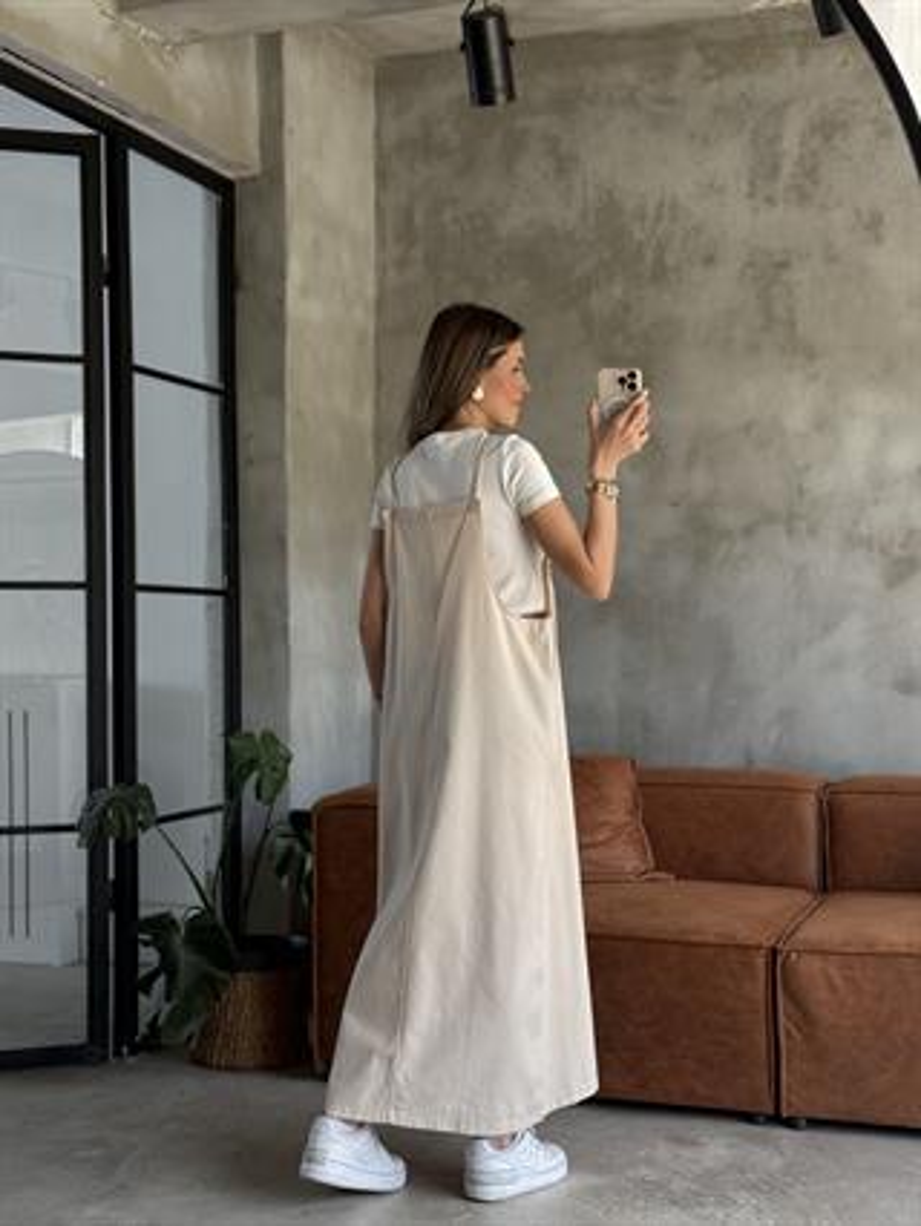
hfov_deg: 30.3
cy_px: 613
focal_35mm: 48
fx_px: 1701
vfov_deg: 39.6
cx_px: 460
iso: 100
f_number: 1.78
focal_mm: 6.76
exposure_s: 1/62
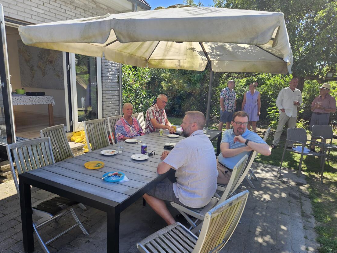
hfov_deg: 71.6
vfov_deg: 56.8
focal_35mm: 24
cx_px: 169
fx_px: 234
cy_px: 130
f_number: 1.8
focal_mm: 5.4
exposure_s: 1/426
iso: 25
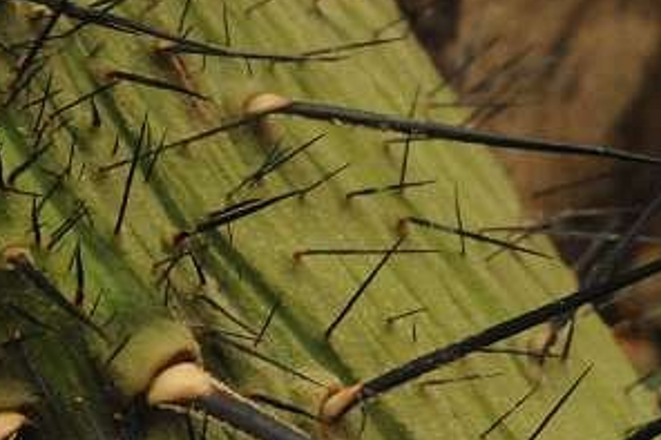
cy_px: 258
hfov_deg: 3.2
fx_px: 11854
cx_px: 420
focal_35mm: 646
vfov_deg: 2.1
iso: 1600
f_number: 11
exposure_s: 1/5
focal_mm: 150
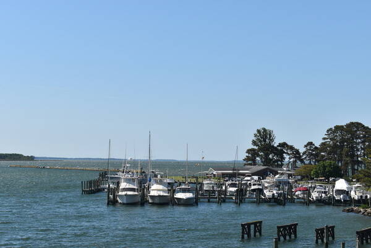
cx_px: 186
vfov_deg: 16.6
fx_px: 850
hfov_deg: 24.6
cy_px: 124
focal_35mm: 82
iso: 100
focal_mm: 55
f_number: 9
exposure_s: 1/320
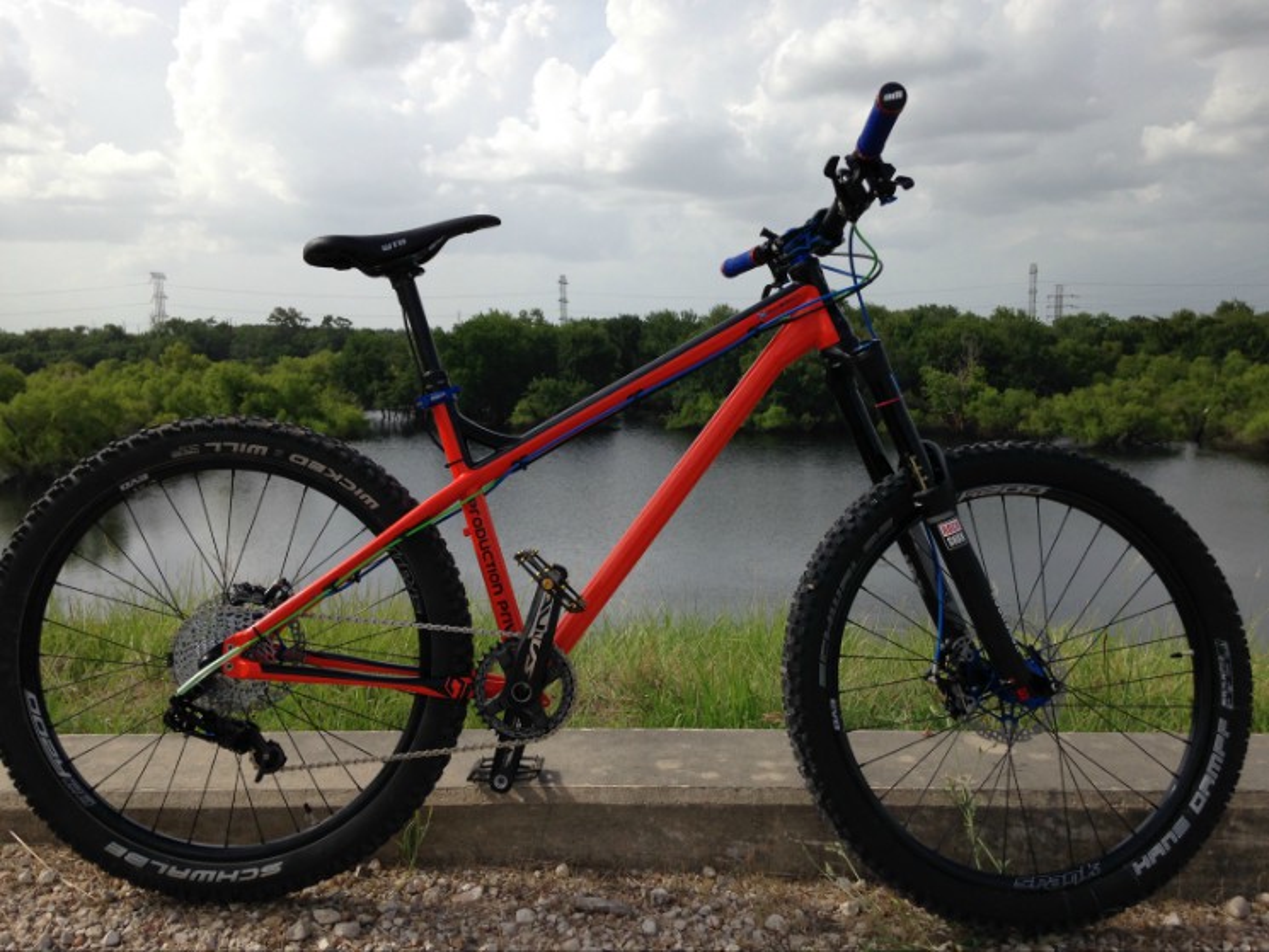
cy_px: 476
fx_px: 1210
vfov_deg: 43.0
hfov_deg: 55.3
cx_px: 634
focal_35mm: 33
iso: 50
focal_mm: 4.12
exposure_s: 1/1427
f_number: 2.4
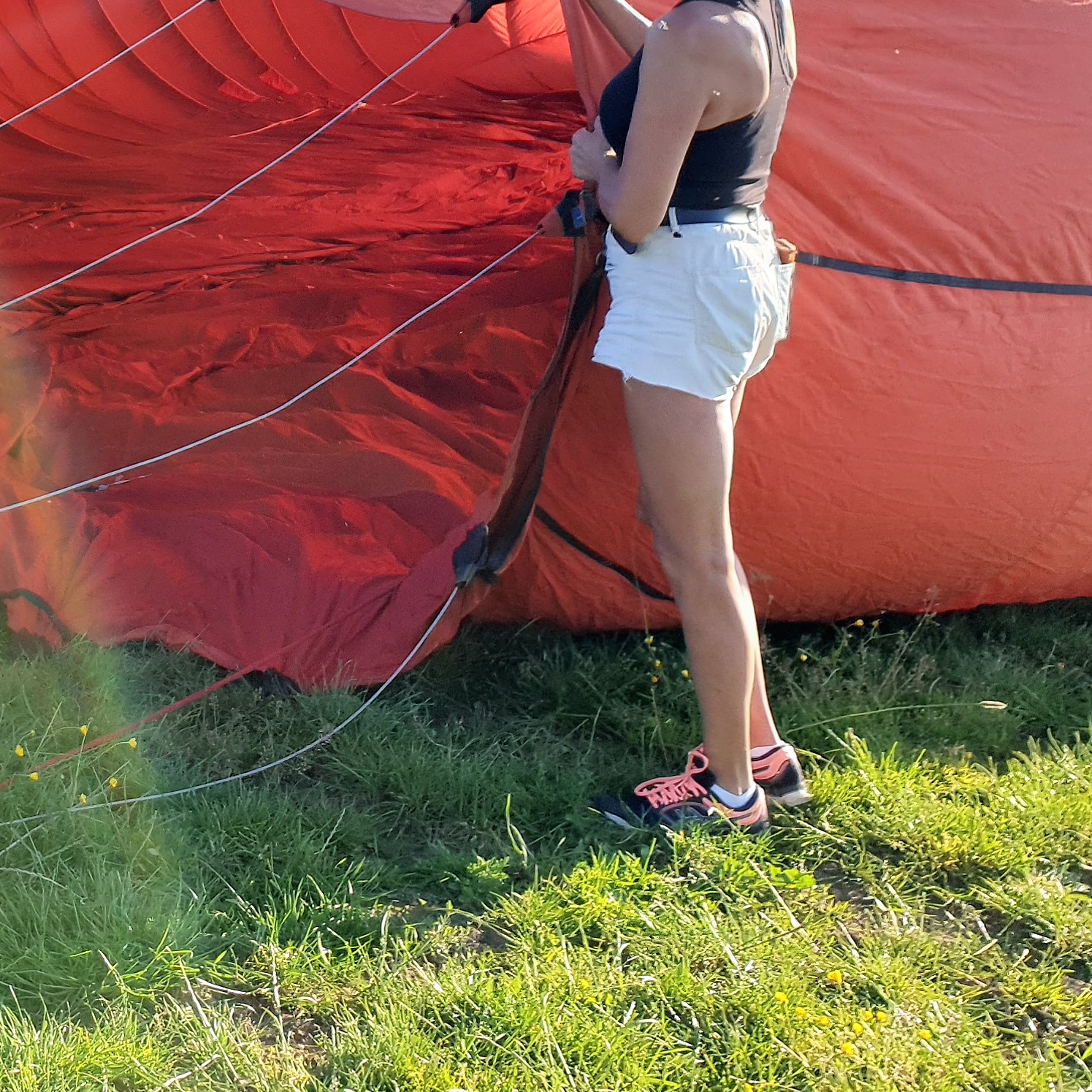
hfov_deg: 24.7
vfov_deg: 26.7
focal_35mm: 62
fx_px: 2213
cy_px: 85
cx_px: -262
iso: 50
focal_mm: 4.3
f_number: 2.4
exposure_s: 1/595
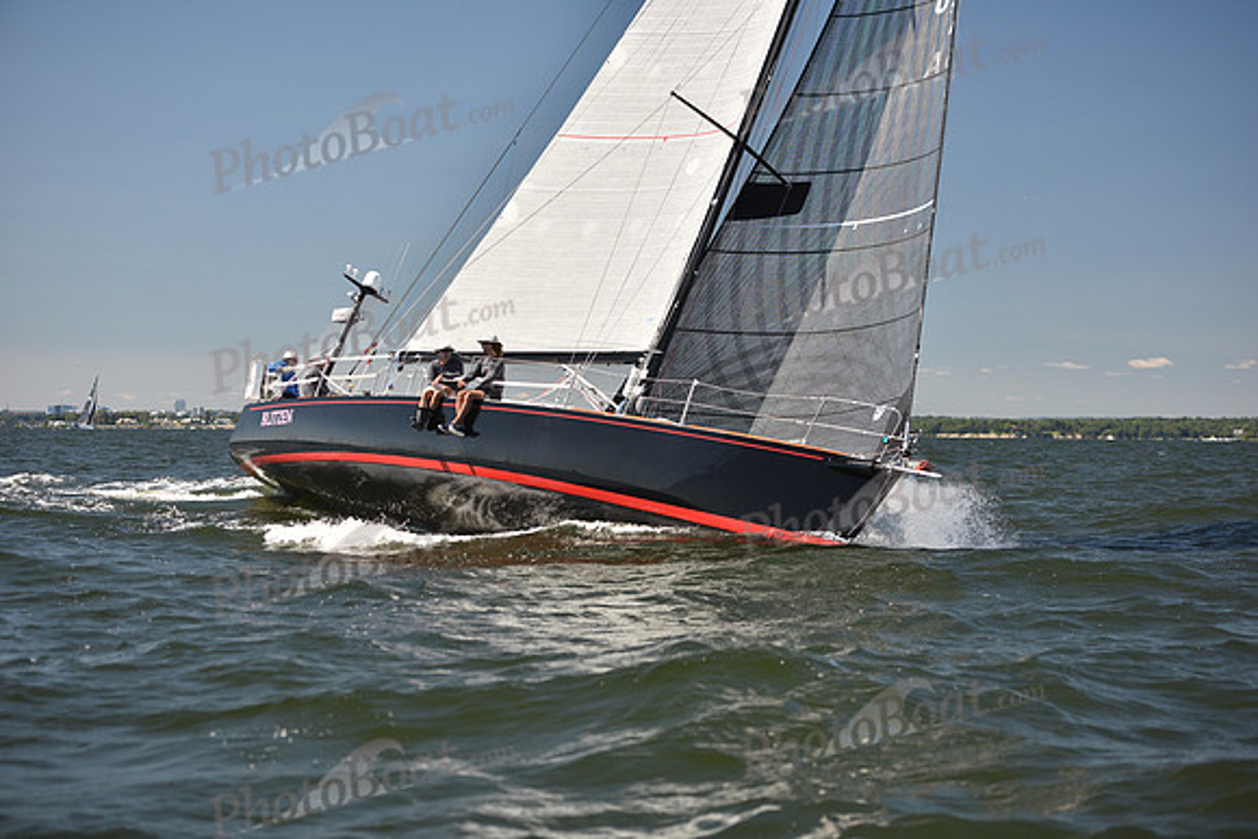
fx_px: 2447
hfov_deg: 28.8
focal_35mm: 70
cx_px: 629
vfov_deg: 19.5
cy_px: 420
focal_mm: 70
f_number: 3.2
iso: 250
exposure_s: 1/1000
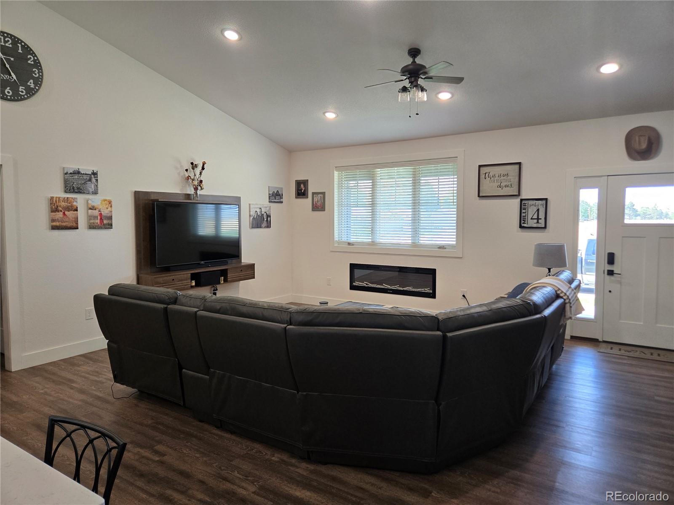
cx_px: 337
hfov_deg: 73.9
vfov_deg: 58.9
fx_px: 448
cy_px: 252
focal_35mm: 23
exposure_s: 1/120
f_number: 1.8
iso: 125
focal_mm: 5.4
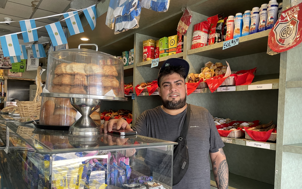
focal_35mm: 29
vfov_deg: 42.9
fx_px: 239
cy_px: 115
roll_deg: -2.0
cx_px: 156
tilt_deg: -1.8
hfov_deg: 64.6
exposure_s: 1/60
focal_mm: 4.2
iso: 100
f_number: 1.6
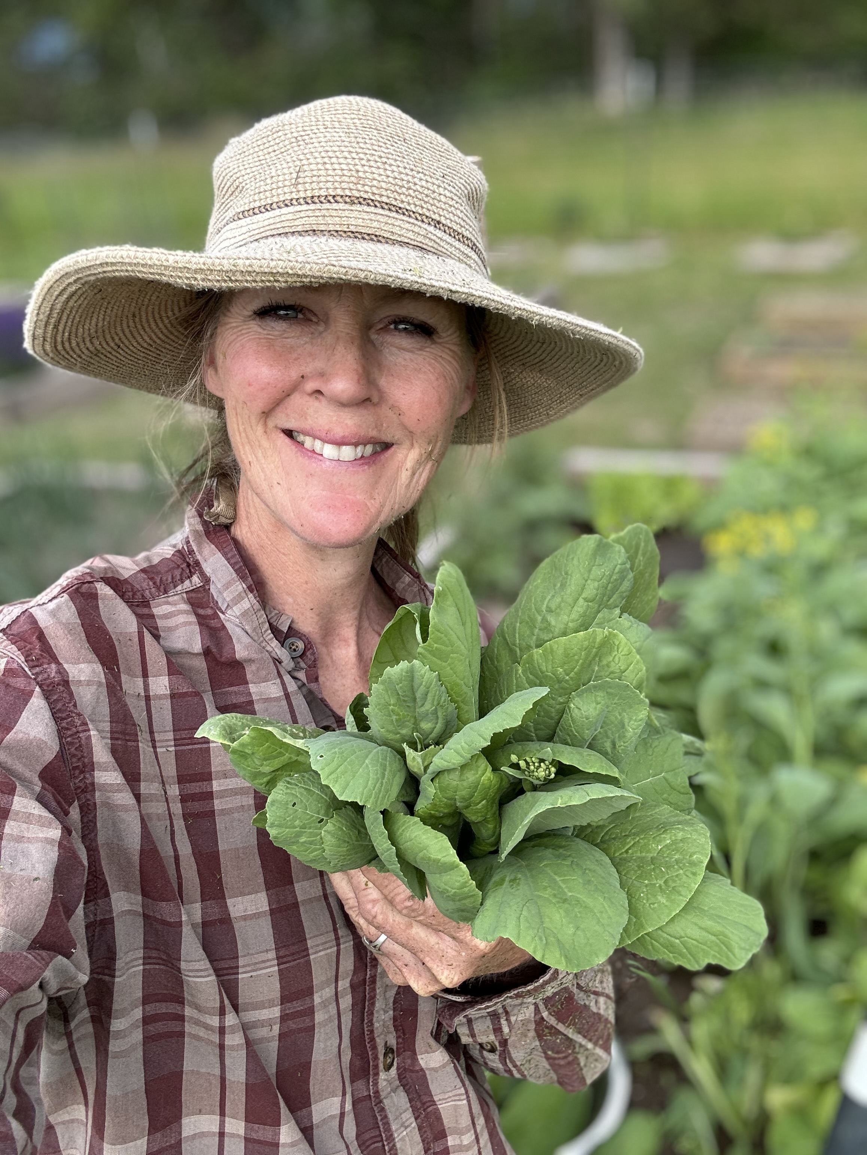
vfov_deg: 60.0
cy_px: 578
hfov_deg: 46.8
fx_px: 1002
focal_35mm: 30
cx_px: 434
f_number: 1.9
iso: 25
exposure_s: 1/546
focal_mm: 2.69
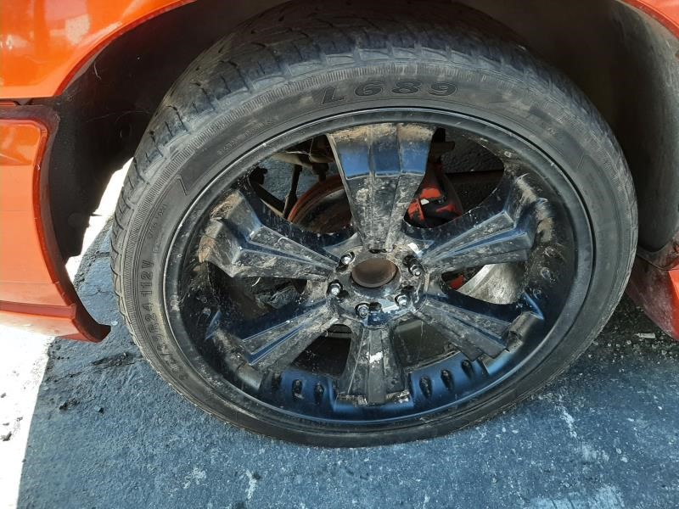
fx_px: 510
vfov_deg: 53.1
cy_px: 254
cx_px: 340
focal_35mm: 26
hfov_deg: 67.3
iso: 50
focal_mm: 3.93
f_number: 1.7
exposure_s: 1/120
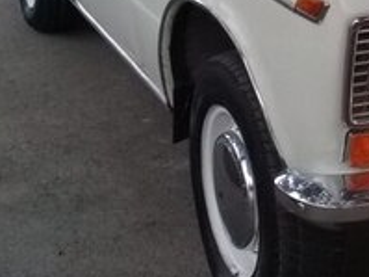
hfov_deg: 18.0
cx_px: 458
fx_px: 1097
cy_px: -57
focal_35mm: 103
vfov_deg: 13.9
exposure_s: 1/33
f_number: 2.2
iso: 125
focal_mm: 3.3
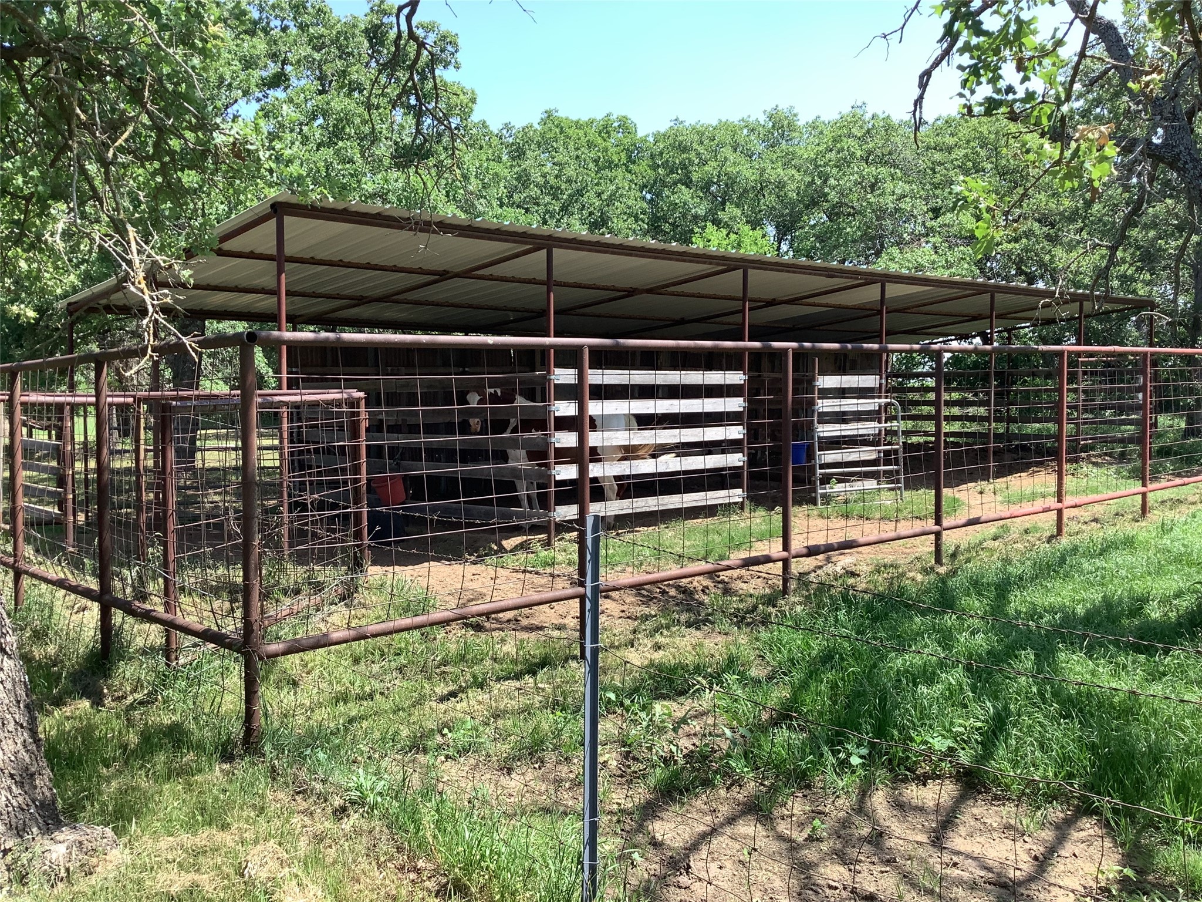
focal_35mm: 31
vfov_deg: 45.4
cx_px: 601
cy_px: 451
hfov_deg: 58.4
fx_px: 1076
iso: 25
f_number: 2.4
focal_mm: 3.3
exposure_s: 1/334
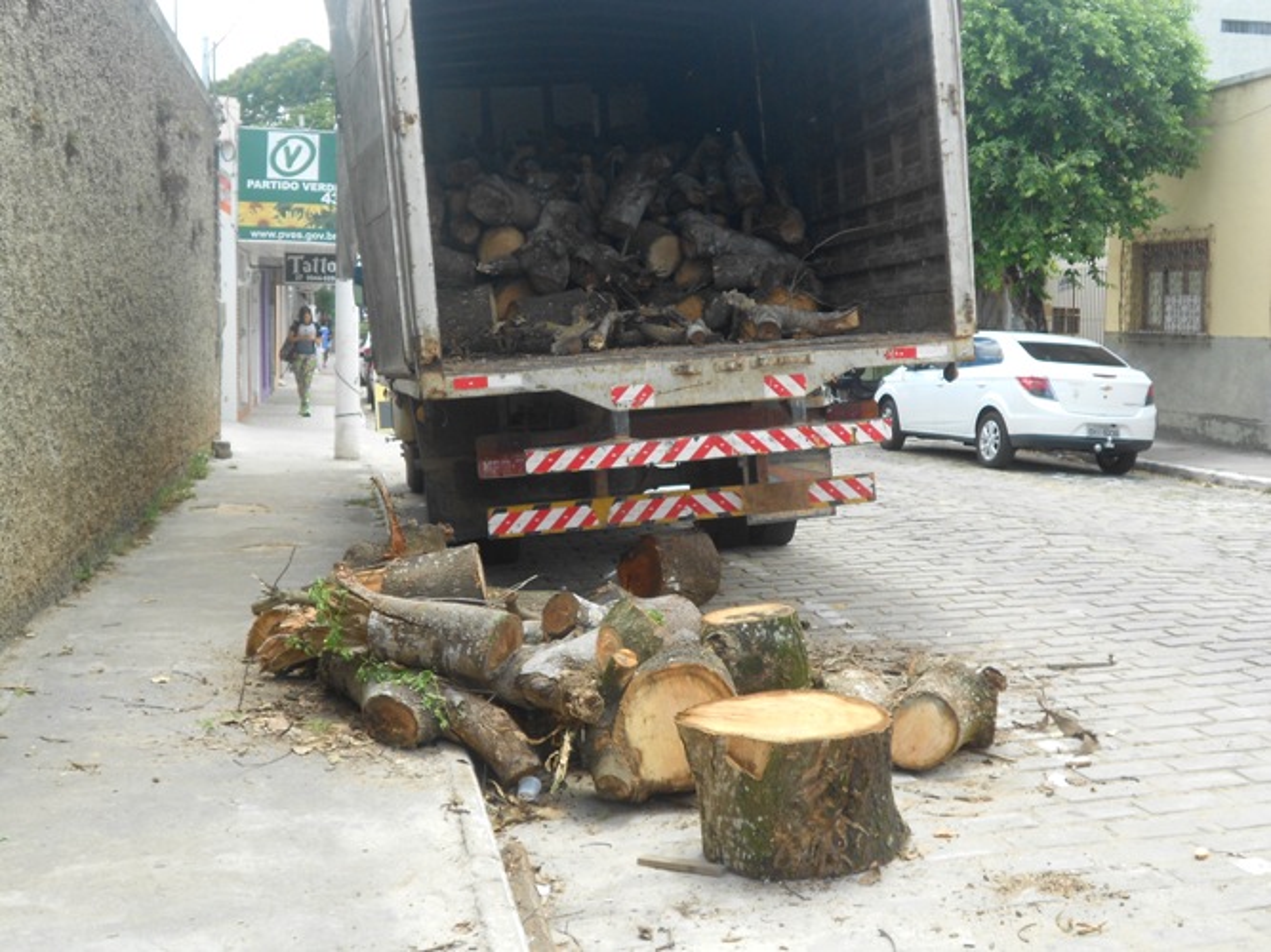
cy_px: 476
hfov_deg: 43.9
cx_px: 636
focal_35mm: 43
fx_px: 1579
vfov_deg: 33.6
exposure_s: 1/125
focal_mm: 7.9
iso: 80
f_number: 4.2
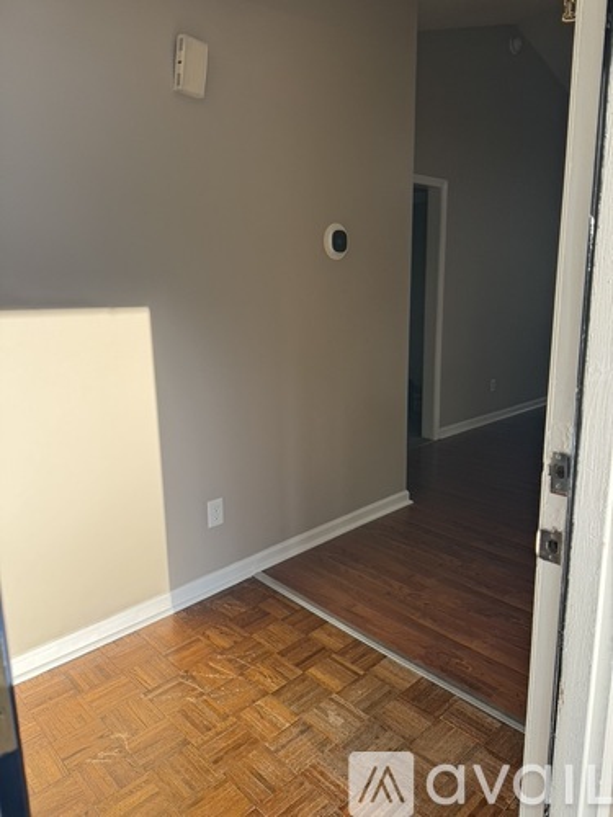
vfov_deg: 71.6
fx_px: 567
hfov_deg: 56.8
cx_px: 306
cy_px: 408
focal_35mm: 24
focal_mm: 6.76
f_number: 1.78
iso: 80
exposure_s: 1/412
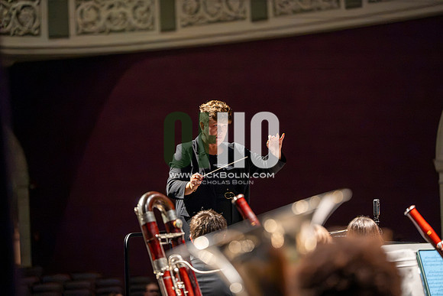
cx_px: 222
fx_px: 1846
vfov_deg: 9.2
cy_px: 148
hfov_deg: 13.7
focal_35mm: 150
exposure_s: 1/640
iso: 12800
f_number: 2.8
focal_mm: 150
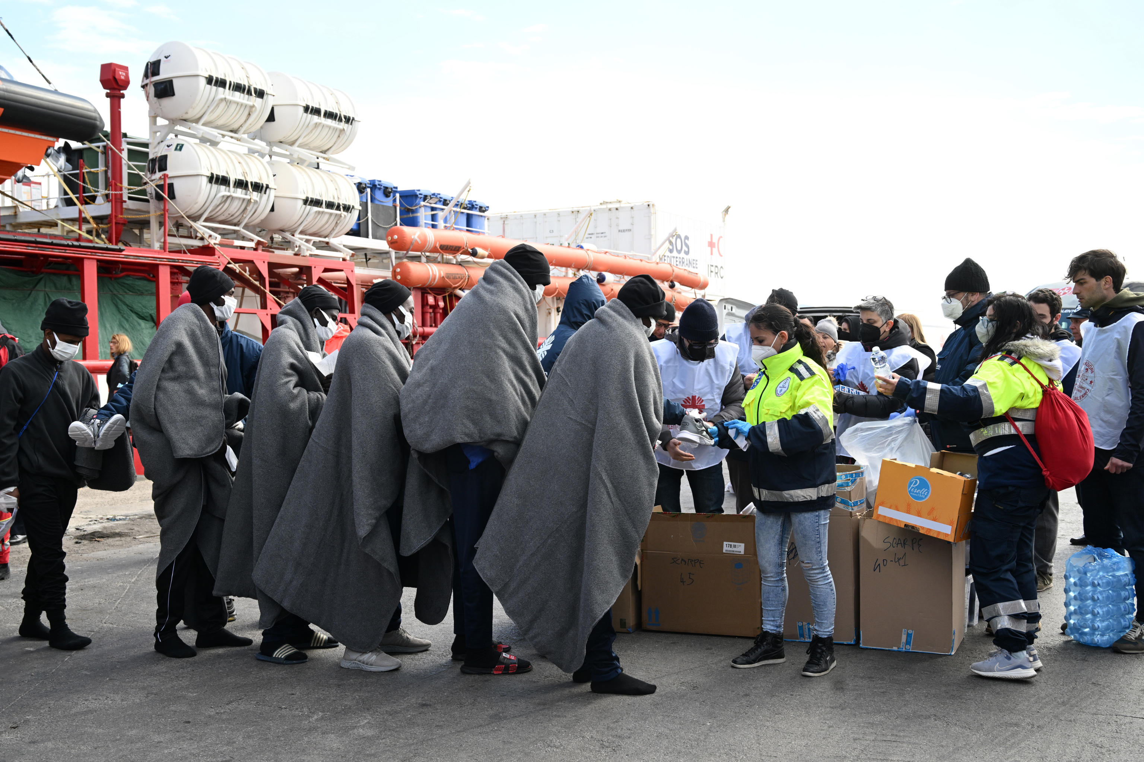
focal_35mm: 39
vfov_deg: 34.2
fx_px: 1239
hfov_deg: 49.6
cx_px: 572
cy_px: 381
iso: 400
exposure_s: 1/640
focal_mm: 39
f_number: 5.6
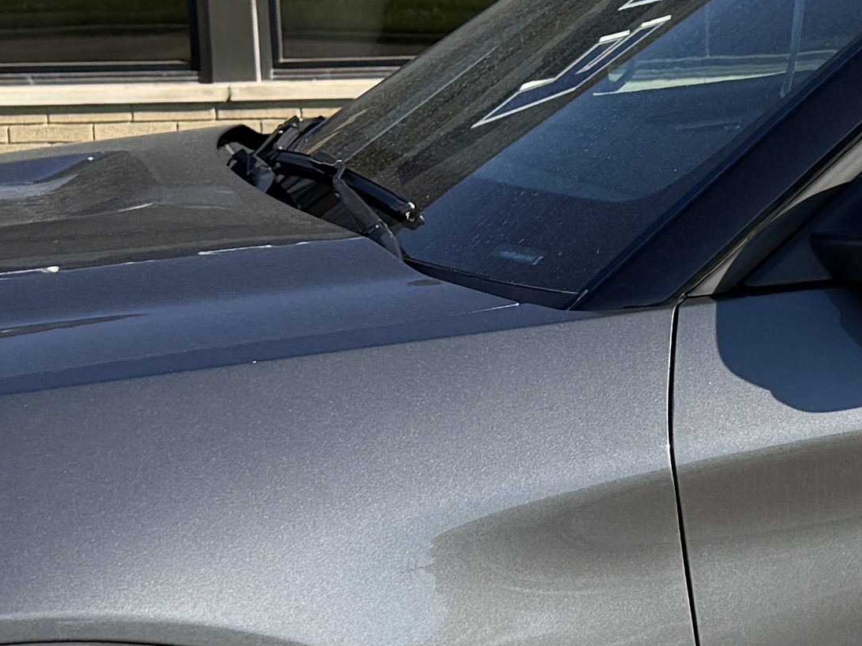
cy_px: 308
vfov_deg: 11.9
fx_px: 3113
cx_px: 1078
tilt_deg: -8.9
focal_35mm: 125
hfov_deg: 15.1
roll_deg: +1.1
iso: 80
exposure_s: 1/3145
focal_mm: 6.76
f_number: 1.78
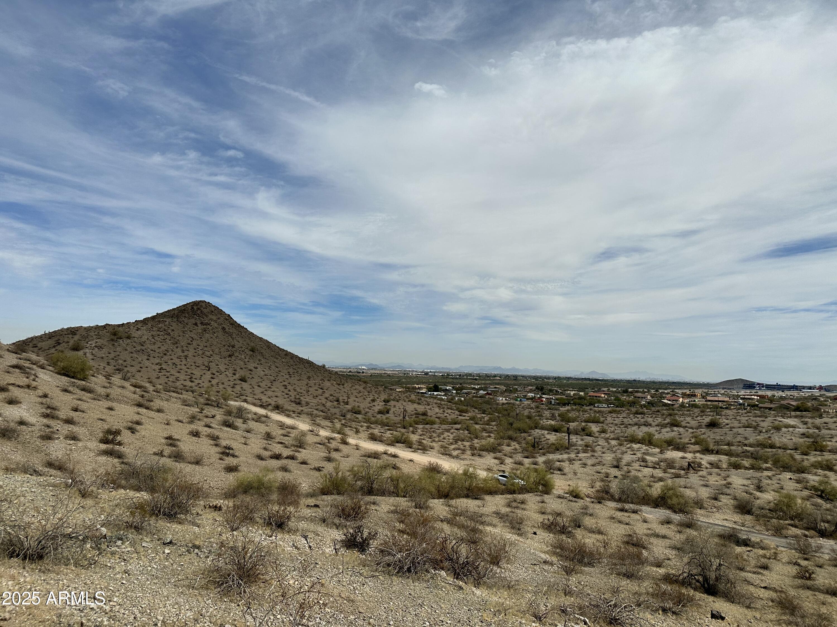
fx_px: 580
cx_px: 418
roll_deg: -2.6
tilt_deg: +5.5
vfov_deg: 56.8
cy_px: 314
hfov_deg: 71.6
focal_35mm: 24
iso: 80
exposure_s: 1/10753
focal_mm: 6.86
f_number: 1.78
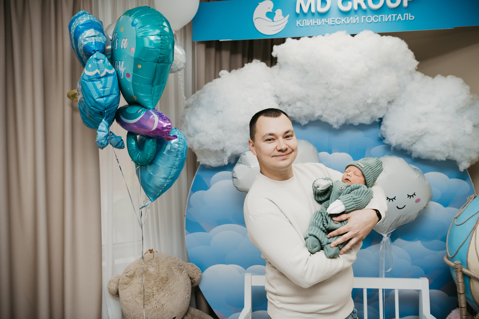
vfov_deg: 41.1
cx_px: 240
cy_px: 160
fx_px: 426
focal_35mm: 32
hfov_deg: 58.7
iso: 200
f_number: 4
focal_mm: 32
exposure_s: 1/160
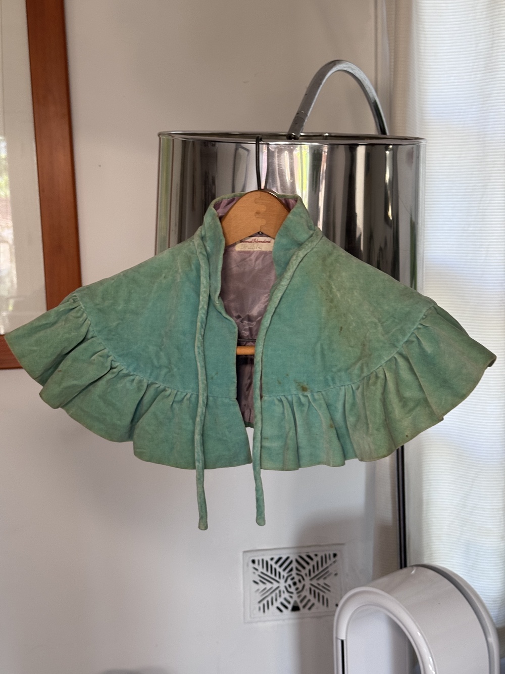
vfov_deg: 39.7
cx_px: 252
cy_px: 337
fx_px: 934
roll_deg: +2.0
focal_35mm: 48
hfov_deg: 30.3
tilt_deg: -6.5
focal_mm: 6.76
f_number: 1.78
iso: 100
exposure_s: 1/72
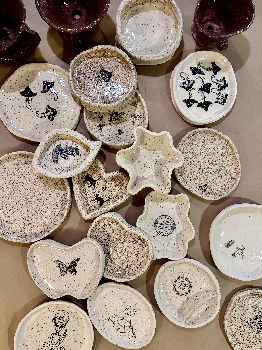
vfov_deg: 71.6
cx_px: 131
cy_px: 175
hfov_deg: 56.8
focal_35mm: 24
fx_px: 242
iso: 500
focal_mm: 6.86
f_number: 1.78
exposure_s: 1/60
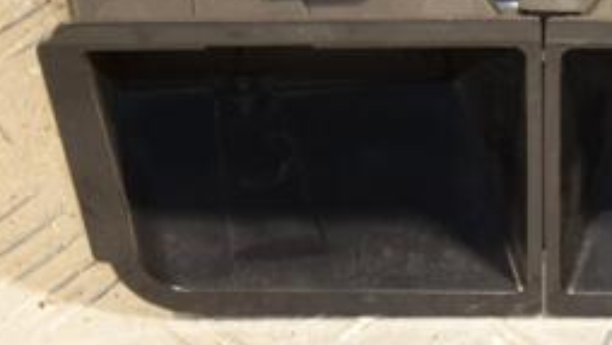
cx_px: 552
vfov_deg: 5.3
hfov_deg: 9.3
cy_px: -75
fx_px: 3733
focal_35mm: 230
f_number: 5.3
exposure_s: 1/100
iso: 800
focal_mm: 62
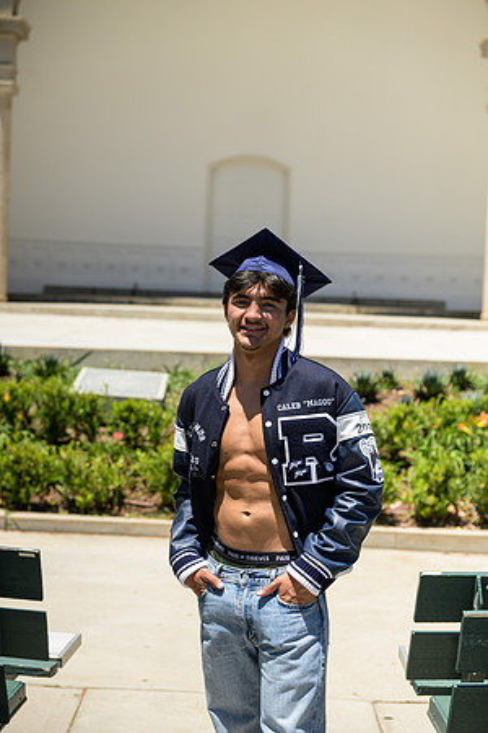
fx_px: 1342
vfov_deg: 30.5
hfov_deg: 20.6
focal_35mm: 66
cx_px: 244
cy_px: 366
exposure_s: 1/6400
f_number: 4
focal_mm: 66
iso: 800
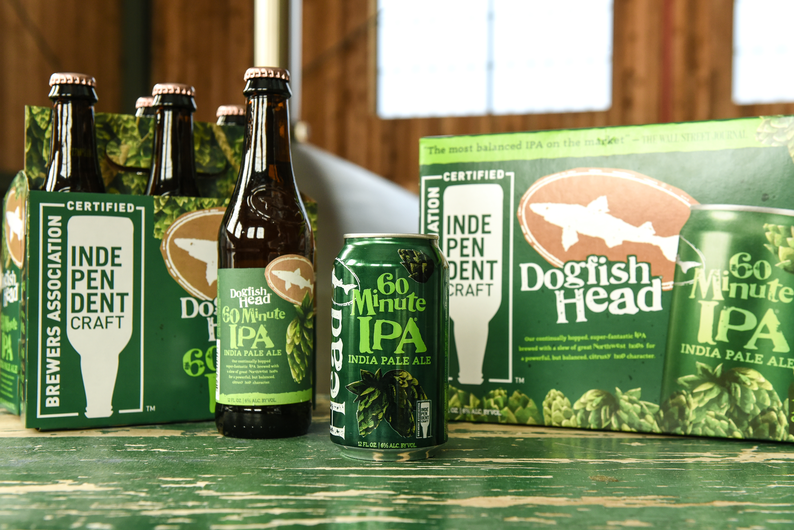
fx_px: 1059
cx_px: 397
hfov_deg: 41.1
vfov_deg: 28.1
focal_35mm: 48
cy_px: 265
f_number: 7.1
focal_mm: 48
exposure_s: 1/100
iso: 1600
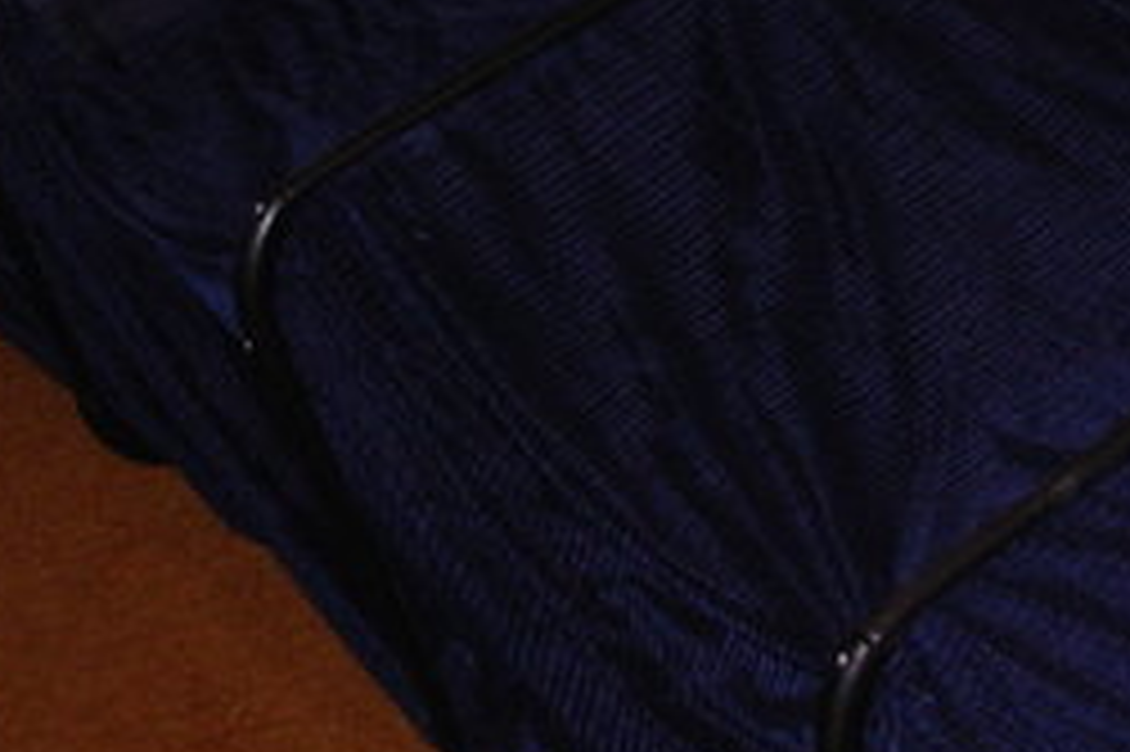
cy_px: -68
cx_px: 1013
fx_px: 3952
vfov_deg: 10.7
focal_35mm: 126
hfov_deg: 16.1
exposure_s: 1/32
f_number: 2.9
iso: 50
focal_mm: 6.3
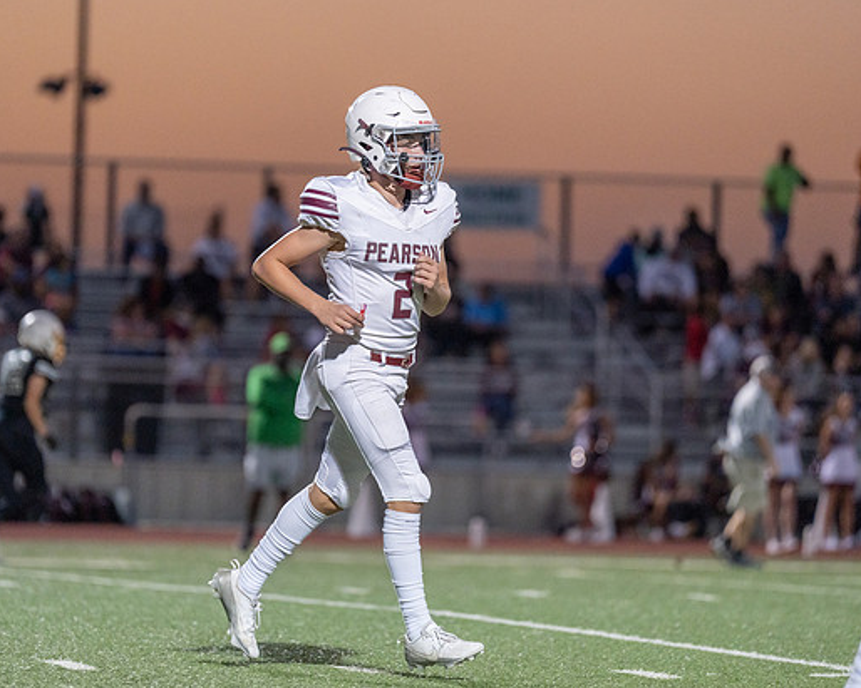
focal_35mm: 253
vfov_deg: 6.1
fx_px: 6446
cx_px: 392
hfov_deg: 7.6
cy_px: 336
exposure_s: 1/1000
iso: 1250
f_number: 2.8
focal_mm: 200
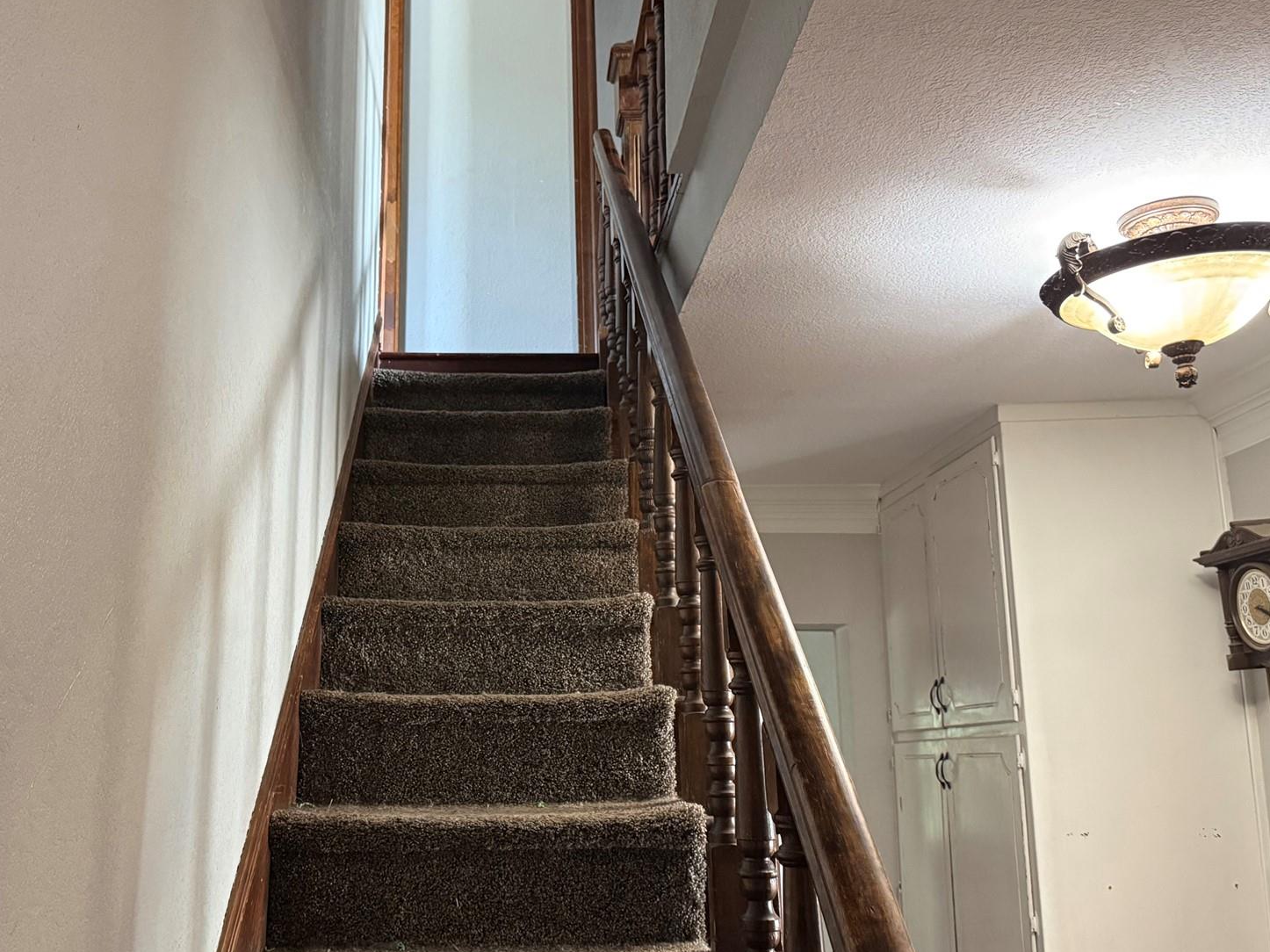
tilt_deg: +12.2
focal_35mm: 34
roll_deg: +0.5
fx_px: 1247
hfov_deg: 53.3
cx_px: 471
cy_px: 498
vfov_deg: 41.8
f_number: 1.78
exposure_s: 1/60
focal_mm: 6.76
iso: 640
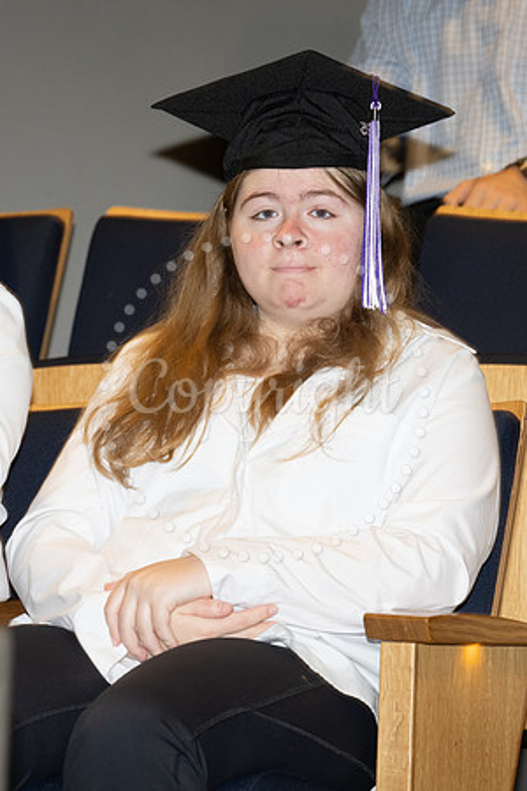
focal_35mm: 194
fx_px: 4262
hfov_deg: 7.1
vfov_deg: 10.6
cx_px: 284
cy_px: 364
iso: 640
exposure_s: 1/80
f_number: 5.6
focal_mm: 120
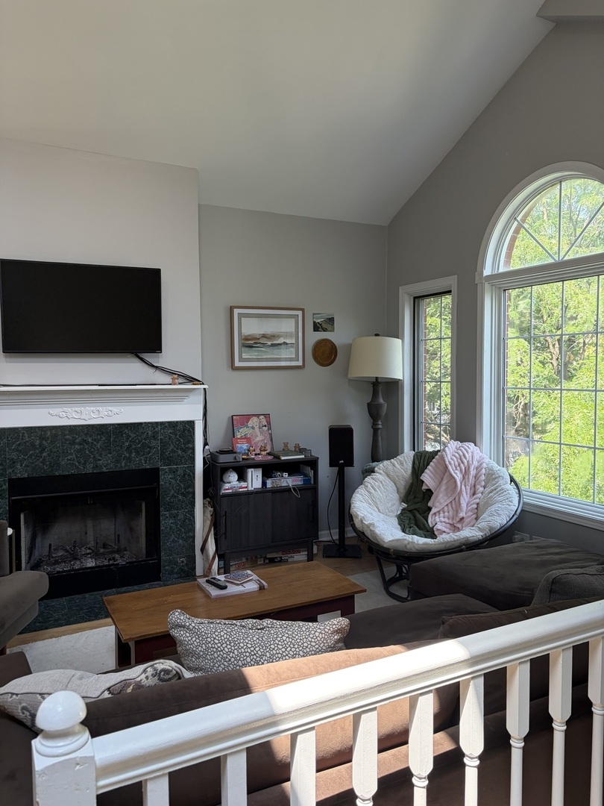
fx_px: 605
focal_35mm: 26
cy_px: 403
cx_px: 302
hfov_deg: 53.1
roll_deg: +0.4
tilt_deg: -2.3
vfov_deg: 67.3
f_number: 1.6
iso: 80
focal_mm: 5.96
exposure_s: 1/207
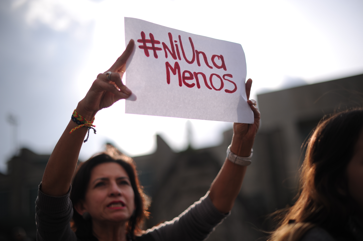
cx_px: 182
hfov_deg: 39.6
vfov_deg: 27.0
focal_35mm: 50
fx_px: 504
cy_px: 120
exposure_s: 1/8000
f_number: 1.6
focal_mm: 50
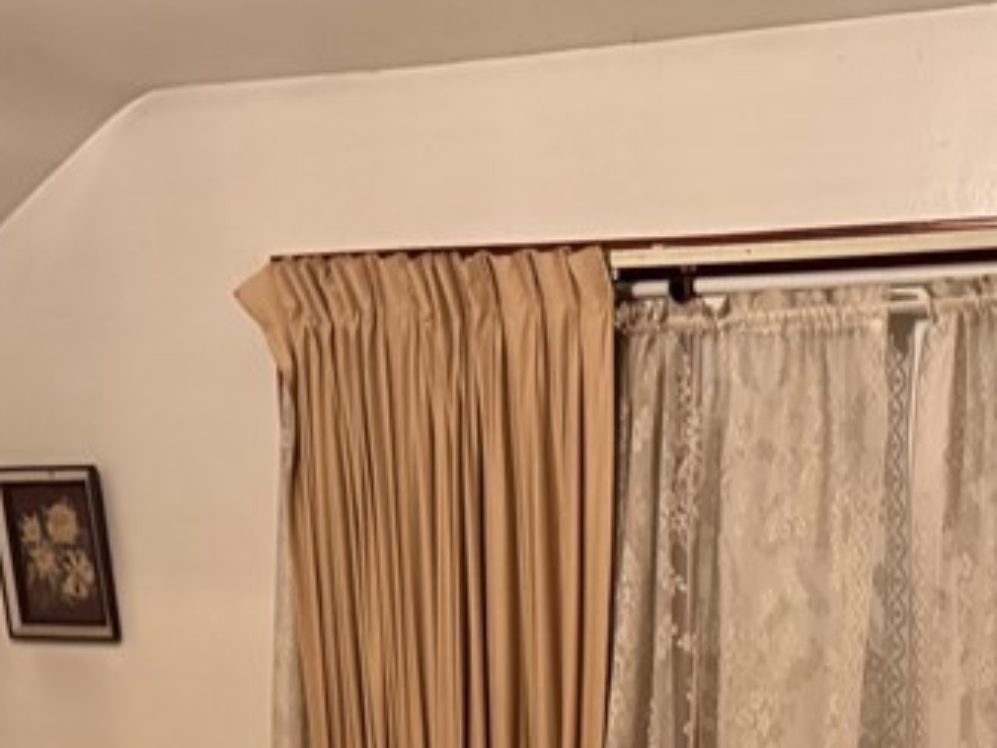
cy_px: 979
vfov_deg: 18.3
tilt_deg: -13.1
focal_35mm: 75
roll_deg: +0.9
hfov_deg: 25.7
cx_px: 736
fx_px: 2160
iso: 1000
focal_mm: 6.76
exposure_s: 1/40
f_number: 1.78
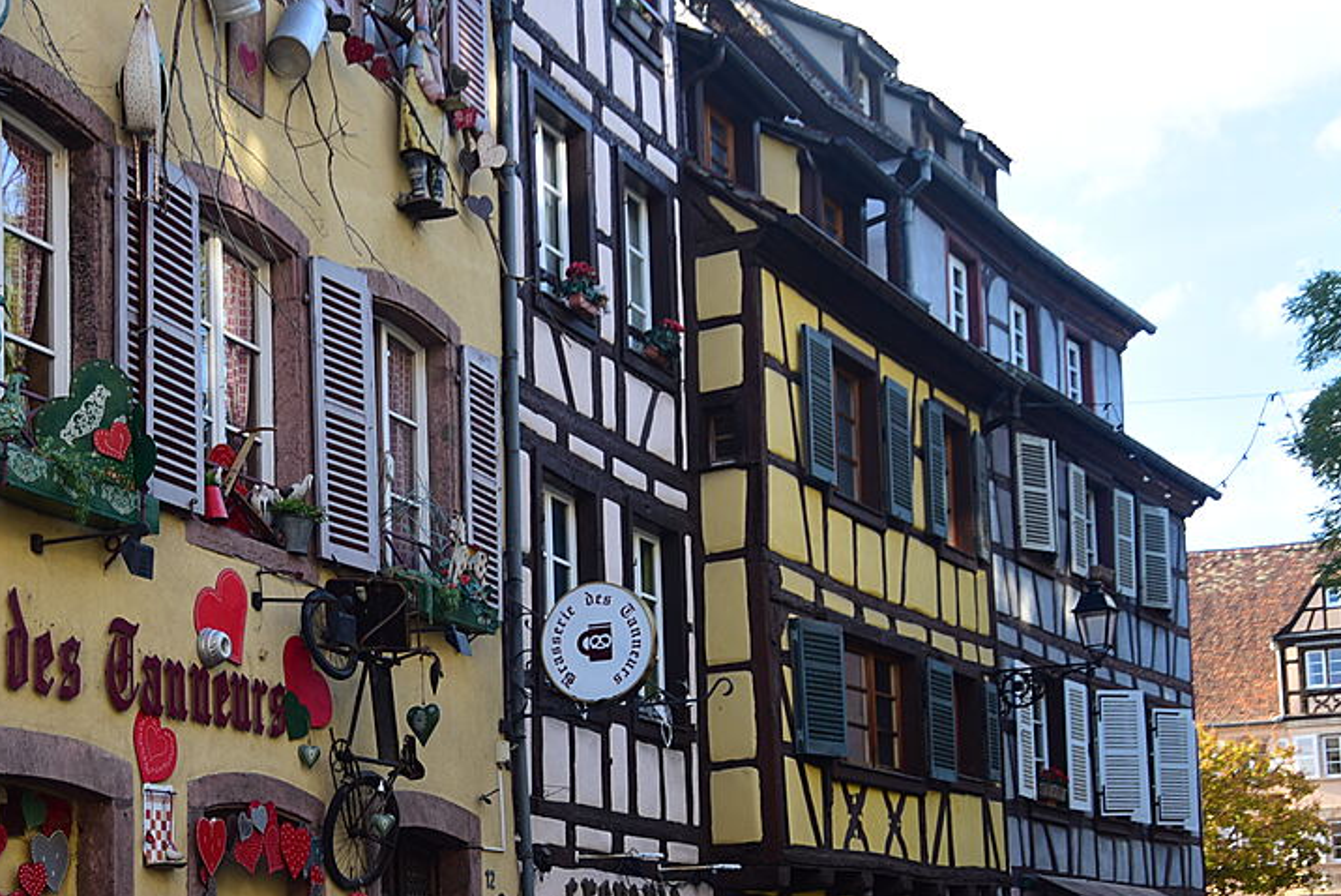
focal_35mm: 67
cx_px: 442
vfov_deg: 20.1
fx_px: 2497
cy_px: 731
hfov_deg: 29.8
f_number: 4.2
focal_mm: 40
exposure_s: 1/40
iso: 160
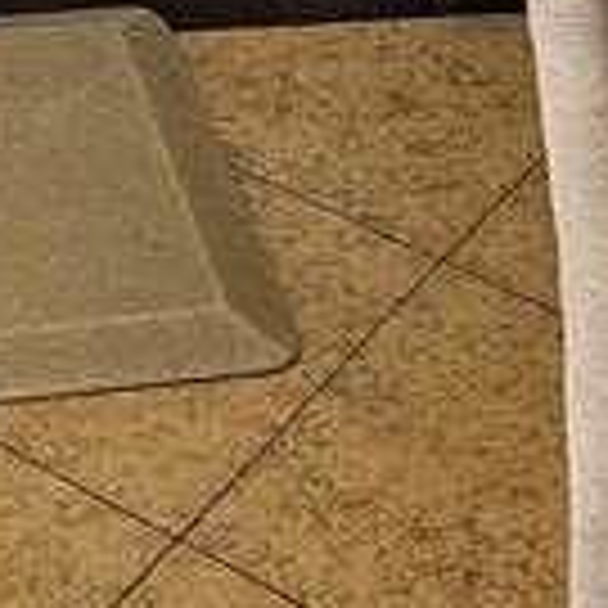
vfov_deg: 9.5
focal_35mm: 154
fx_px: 3060
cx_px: 14
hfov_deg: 11.2
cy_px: -1076
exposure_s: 1/60
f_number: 1.7
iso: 80
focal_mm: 6.3
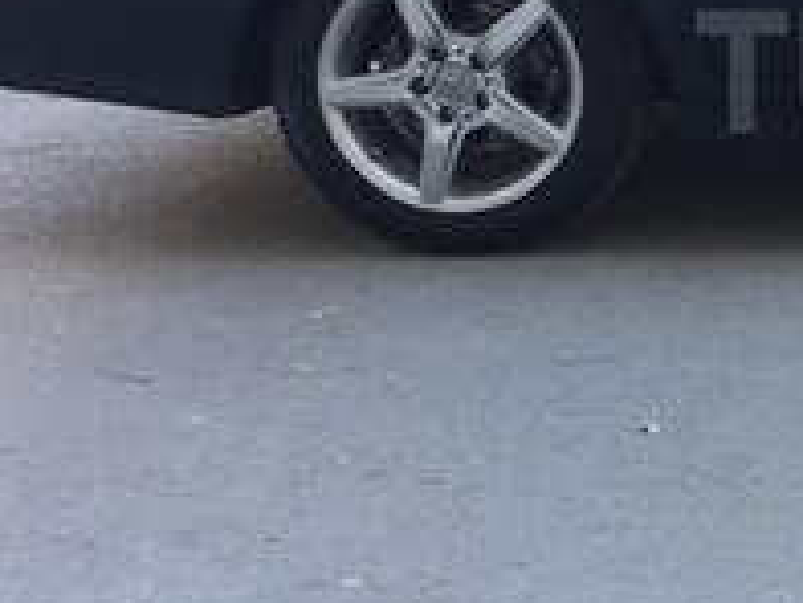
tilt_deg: -13.0
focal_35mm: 97
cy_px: 71
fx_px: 2252
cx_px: 1113
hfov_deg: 18.5
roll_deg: -2.5
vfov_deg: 15.1
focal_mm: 4.15
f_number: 2.2
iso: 32
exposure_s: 1/50
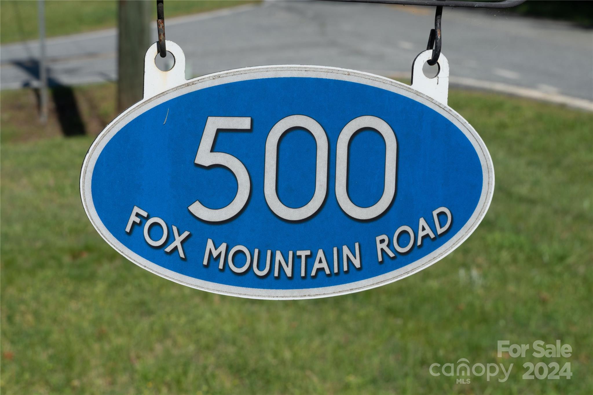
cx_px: 296
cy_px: 198
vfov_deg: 16.0
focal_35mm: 86
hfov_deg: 23.8
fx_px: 1408
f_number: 11
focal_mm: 57
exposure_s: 1/200
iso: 100
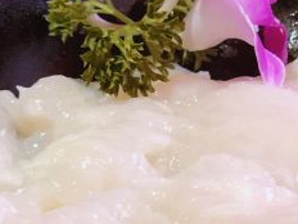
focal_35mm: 157
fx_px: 1352
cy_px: 196
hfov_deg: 12.5
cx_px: 249
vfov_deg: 9.4
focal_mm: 6
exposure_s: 1/33
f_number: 2.4
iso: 500
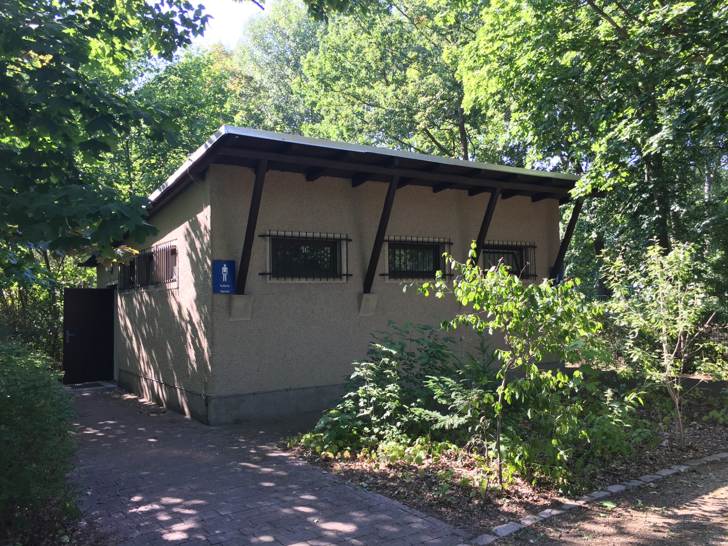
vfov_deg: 48.2
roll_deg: +2.1
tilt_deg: +2.1
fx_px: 610
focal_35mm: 29
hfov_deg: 61.7
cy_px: 273
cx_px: 364
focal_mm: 4.15
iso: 32
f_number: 2.2
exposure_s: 1/100
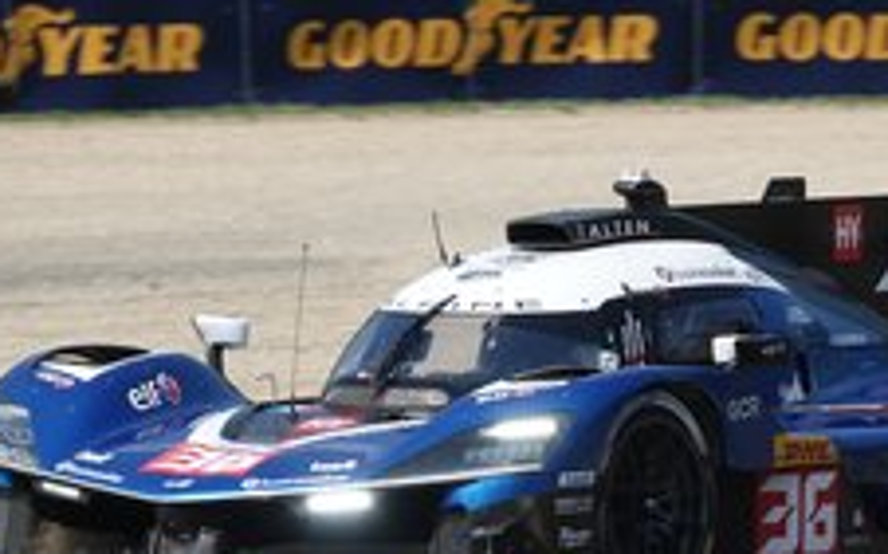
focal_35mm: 670
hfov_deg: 3.1
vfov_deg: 2.0
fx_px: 16207
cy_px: 515
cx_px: 644
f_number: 4.5
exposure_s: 1/800
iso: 100
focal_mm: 120.91
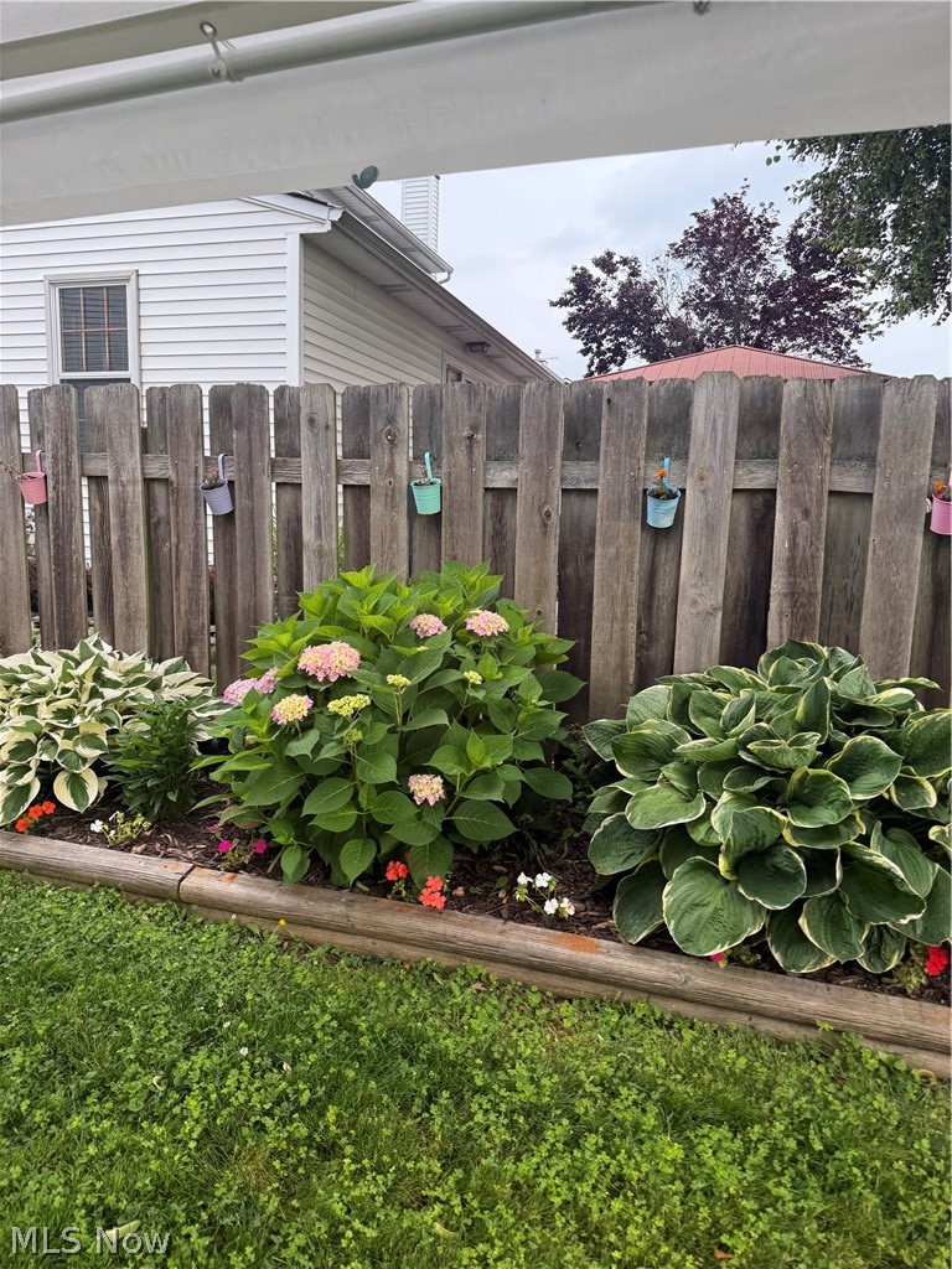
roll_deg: -4.0
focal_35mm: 24
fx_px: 880
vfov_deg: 71.6
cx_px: 476
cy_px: 634
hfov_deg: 56.8
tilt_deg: -5.2
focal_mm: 6.76
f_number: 1.78
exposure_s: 1/372
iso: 100
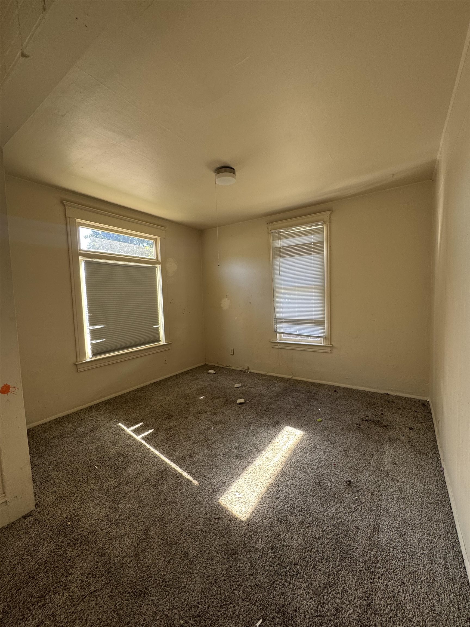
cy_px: 314
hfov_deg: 85.7
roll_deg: +2.3
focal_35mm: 14
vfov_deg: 102.1
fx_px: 253
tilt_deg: -4.1
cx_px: 235
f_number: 2.2
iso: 125
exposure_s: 1/99
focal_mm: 2.22
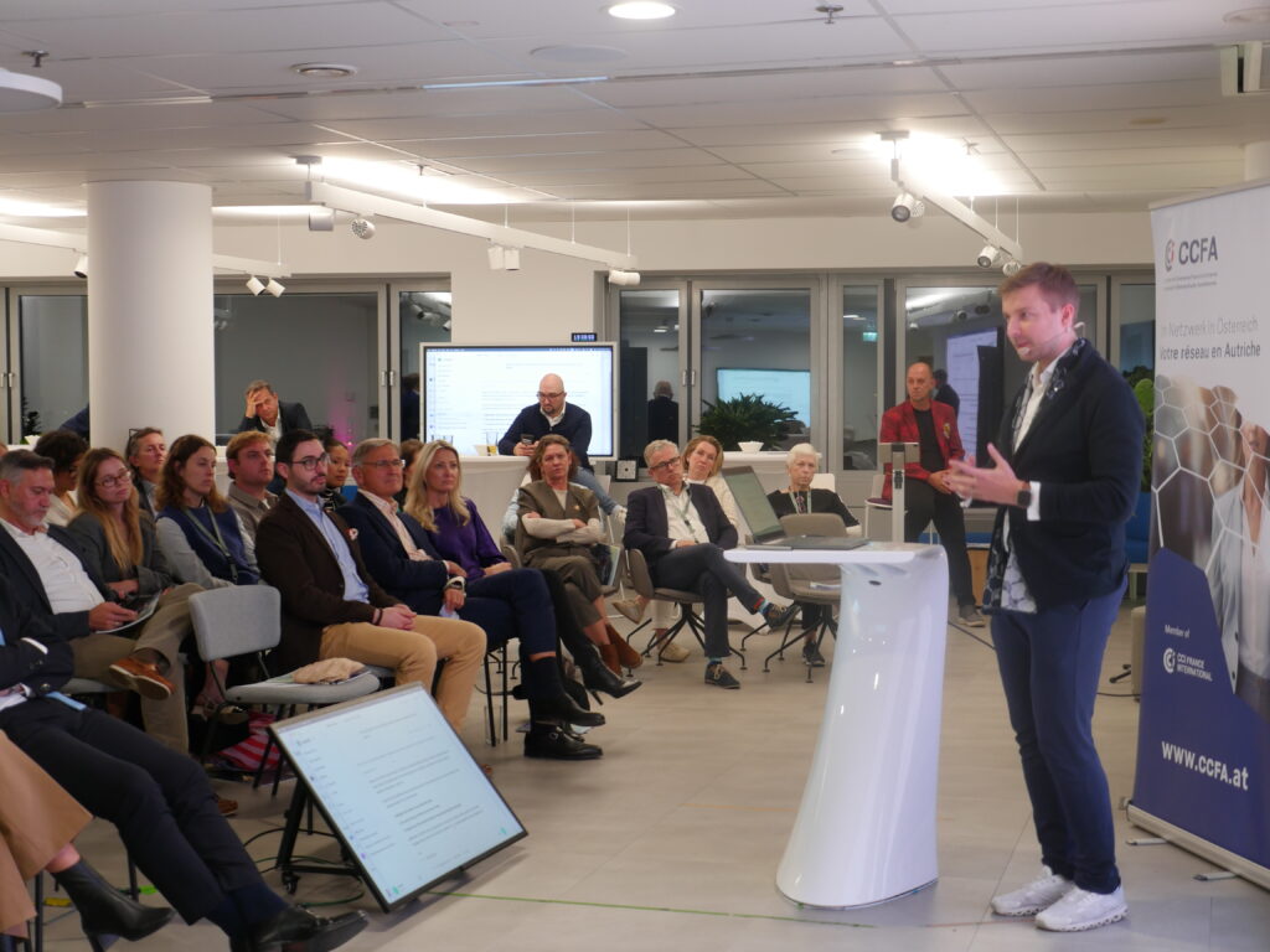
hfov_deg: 35.5
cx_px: 635
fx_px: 1981
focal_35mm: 54
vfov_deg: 27.0
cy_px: 476
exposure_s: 1/60
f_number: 2.8
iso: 400
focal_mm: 27
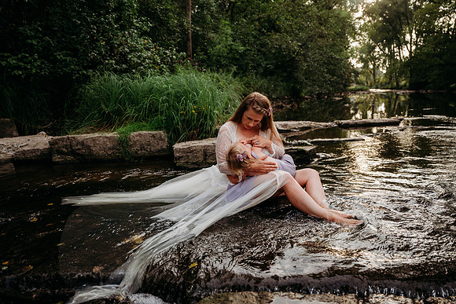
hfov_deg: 65.1
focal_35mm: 28
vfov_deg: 46.1
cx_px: 228
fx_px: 357
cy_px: 152
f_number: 2.8
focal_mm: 27.5
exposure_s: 1/1000
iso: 500
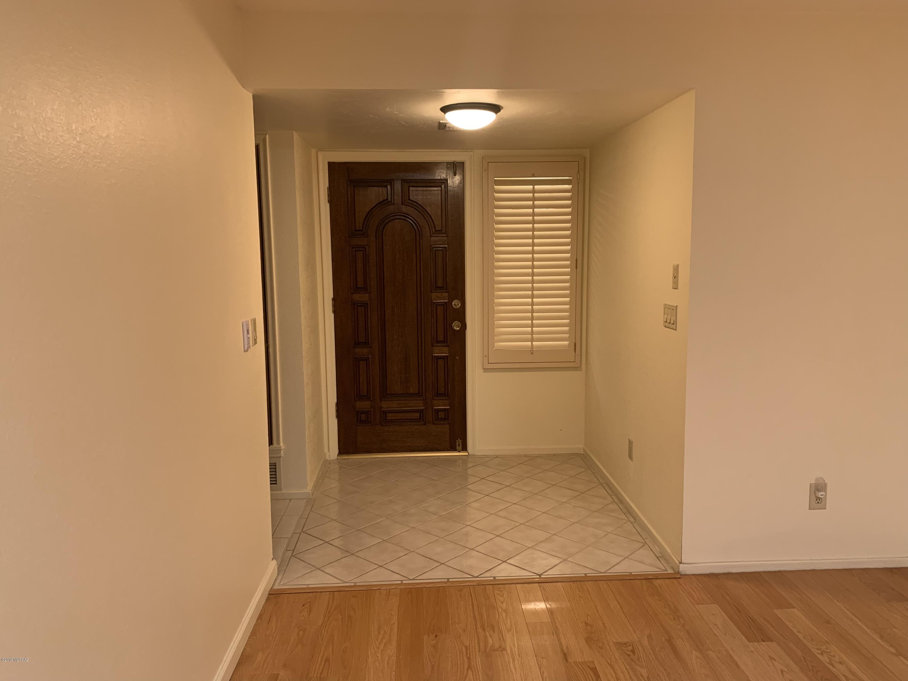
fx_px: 682
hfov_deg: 67.3
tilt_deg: -7.1
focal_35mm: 26
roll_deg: +0.2
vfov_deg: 53.1
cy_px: 340
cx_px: 454
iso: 100
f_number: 1.8
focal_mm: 4.25
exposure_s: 1/68
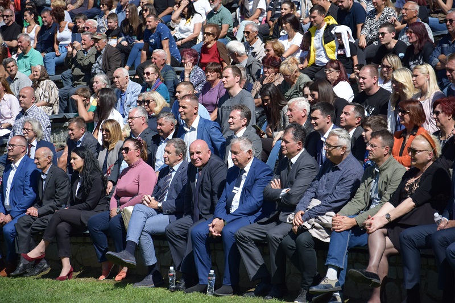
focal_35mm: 158
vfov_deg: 8.7
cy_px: 152
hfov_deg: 13.0
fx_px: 1990
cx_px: 228
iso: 200
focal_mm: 105
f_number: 5.6
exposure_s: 1/1000
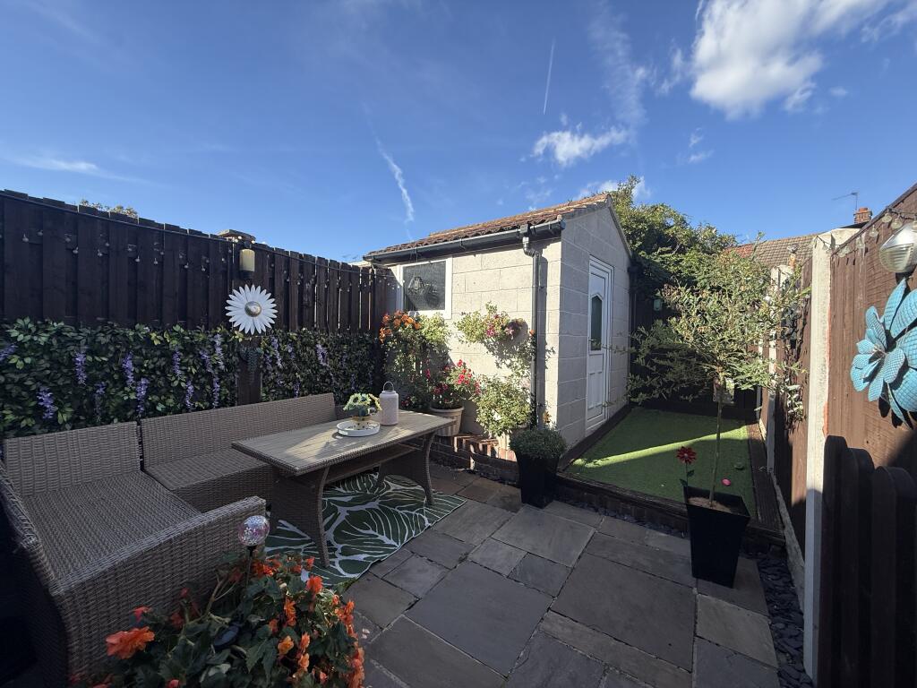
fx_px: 371
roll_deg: -1.2
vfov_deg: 85.7
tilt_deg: +0.0
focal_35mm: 14
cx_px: 458
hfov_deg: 102.1
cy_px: 344
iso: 50
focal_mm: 2.22
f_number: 2.2
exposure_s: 1/914
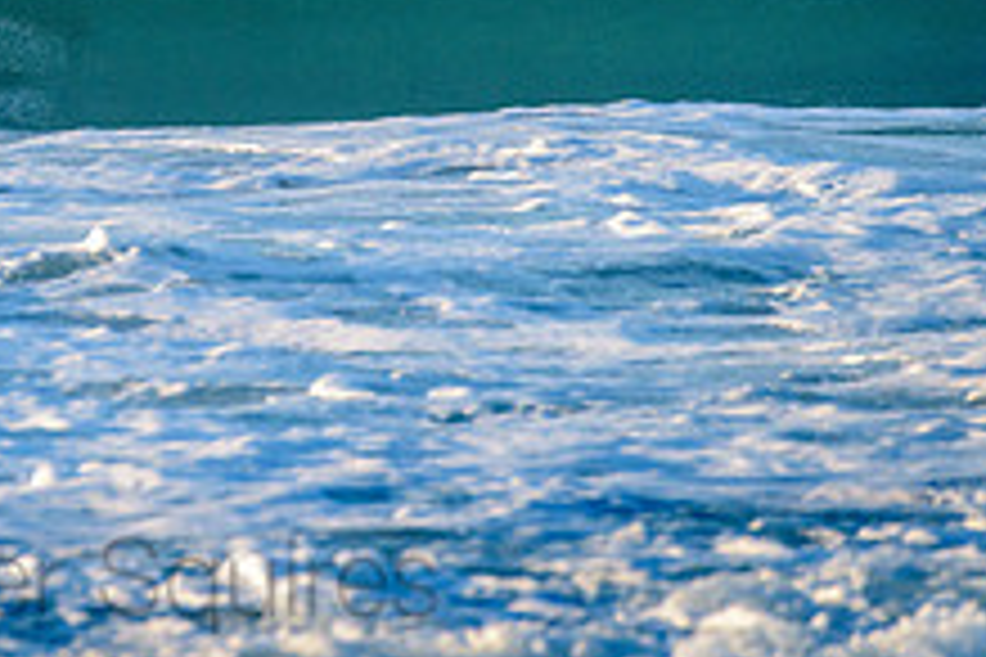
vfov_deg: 1.0
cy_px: -169
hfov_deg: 1.6
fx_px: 36233
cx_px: 90
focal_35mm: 1323
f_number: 5.6
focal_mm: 500
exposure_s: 1/2000
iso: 720
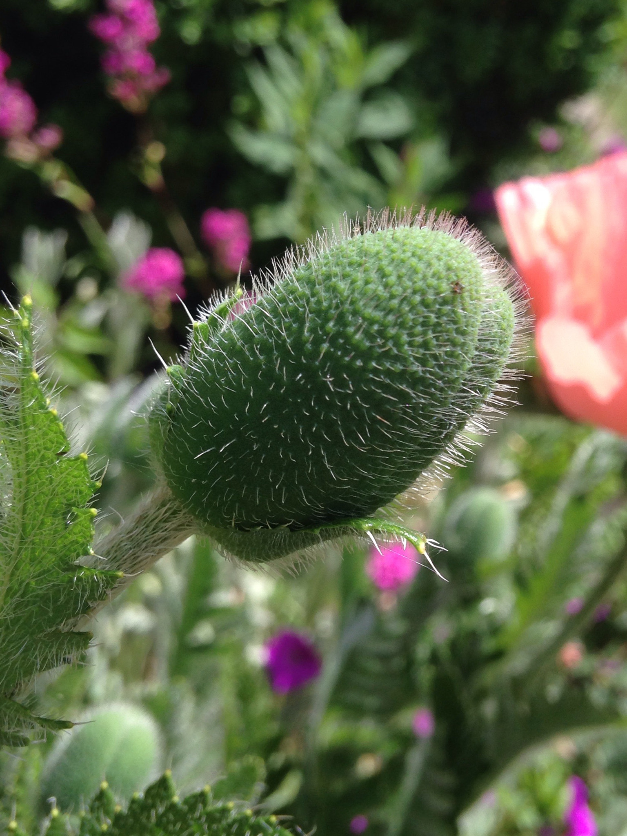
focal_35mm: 33
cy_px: 418
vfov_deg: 55.4
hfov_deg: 42.9
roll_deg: +1.6
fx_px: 797
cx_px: 314
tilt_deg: -20.3
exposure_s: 1/733
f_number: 2.4
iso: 50
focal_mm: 4.12
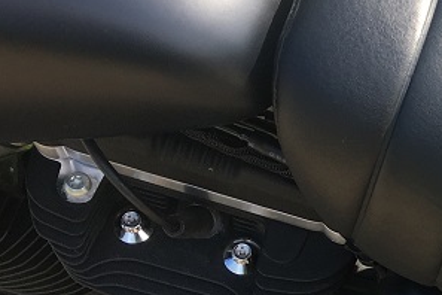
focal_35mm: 104
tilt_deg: -56.9
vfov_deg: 13.0
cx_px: 734
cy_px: 304
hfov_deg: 17.0
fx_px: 1277
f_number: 2.2
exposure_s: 1/295
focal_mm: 4.15
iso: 25
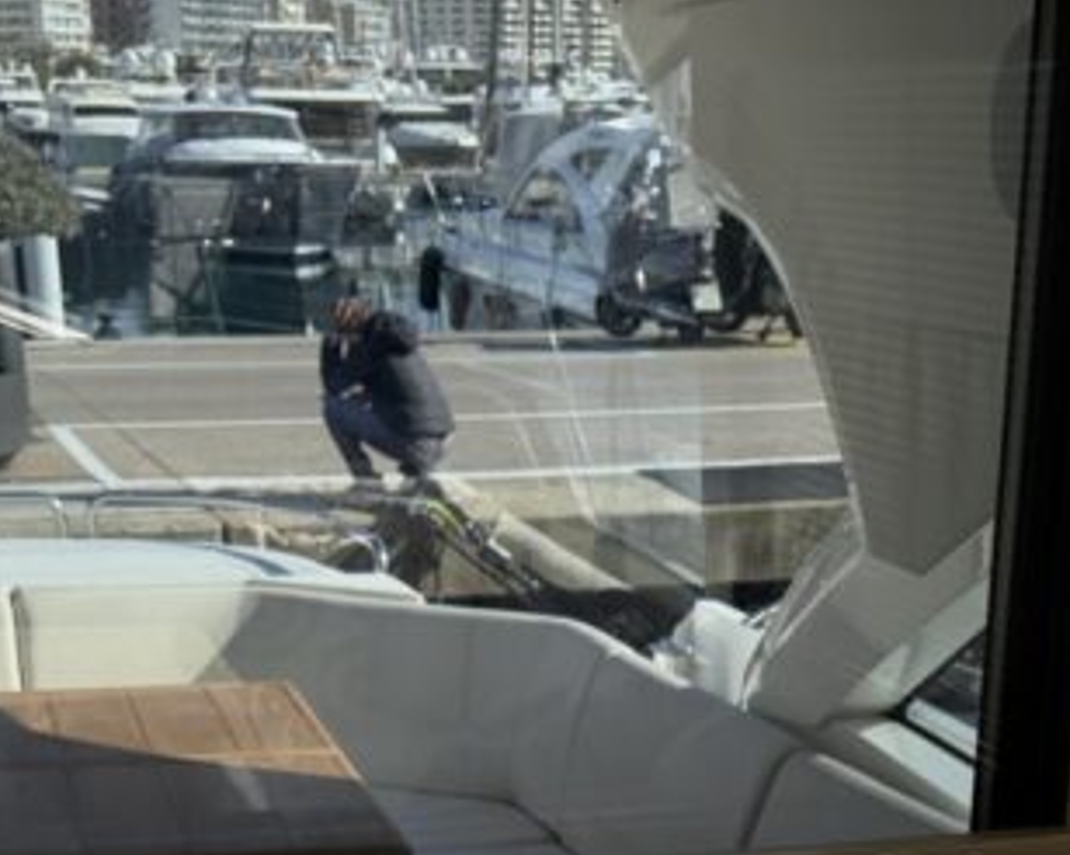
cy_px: 1248
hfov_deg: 26.0
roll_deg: -0.3
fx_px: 2310
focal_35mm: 73
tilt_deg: -25.1
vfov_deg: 18.7
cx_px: 650
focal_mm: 6.76
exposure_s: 1/1689
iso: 100
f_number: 1.78
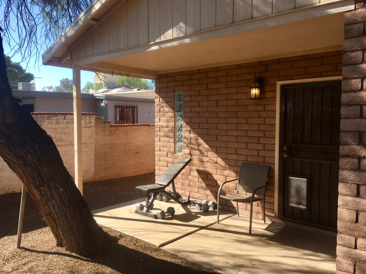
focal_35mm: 29
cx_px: 183
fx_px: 307
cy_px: 137
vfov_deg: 48.2
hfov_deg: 61.7
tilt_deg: -3.5
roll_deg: -0.1
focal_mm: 4.15
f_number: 2.2
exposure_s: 1/587
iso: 25
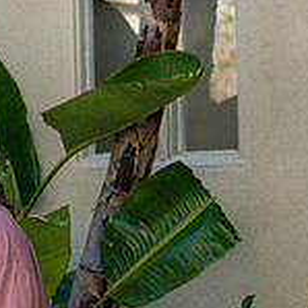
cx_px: -242
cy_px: 346
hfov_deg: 9.3
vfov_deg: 9.7
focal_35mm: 179
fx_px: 1802
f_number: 2.8
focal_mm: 50
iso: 200
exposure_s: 1/800
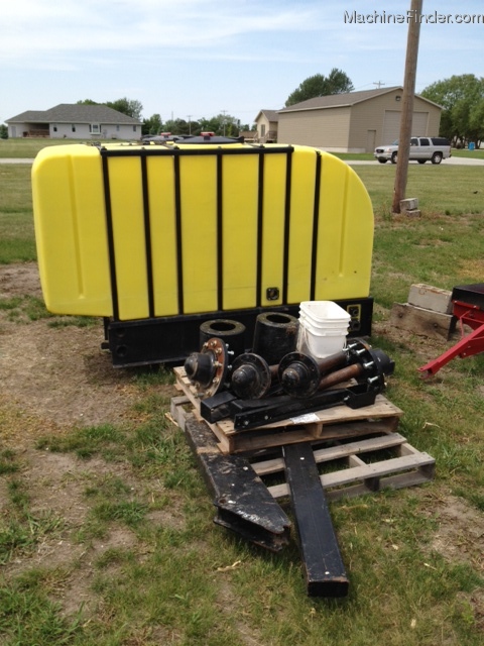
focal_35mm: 35
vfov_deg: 52.6
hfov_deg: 40.7
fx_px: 652
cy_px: 323
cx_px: 242
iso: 64
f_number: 2.4
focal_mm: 4.28
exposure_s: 1/1381
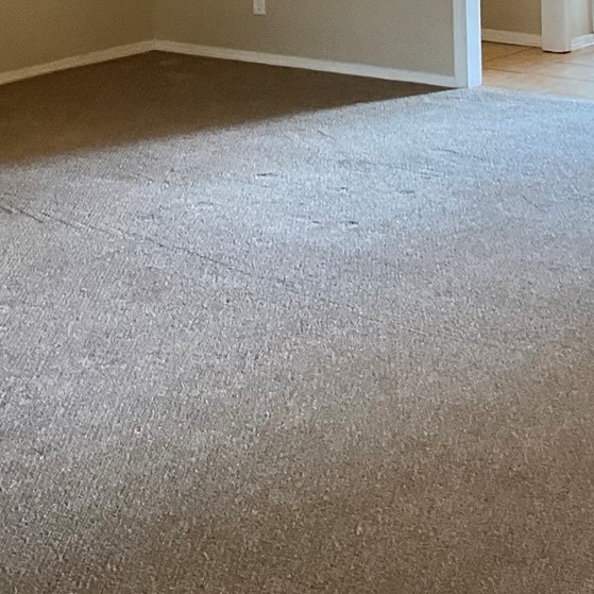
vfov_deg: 18.5
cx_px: 374
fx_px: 1708
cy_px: -162
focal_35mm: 88
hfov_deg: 19.7
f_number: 1.8
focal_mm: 3
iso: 125
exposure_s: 1/60
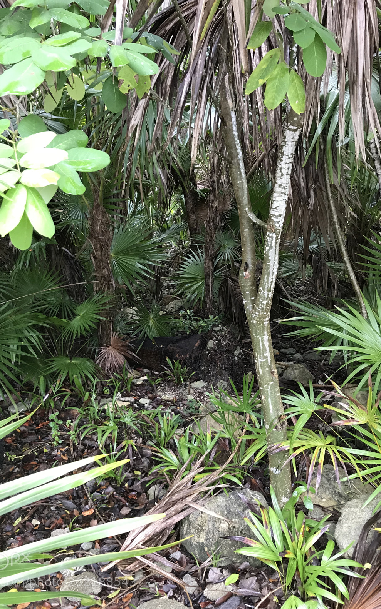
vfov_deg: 62.9
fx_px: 499
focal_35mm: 30
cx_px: 166
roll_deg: +2.5
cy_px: 304
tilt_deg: -3.6
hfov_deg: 41.7
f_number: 1.8
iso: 32
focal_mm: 3.99
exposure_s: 1/30
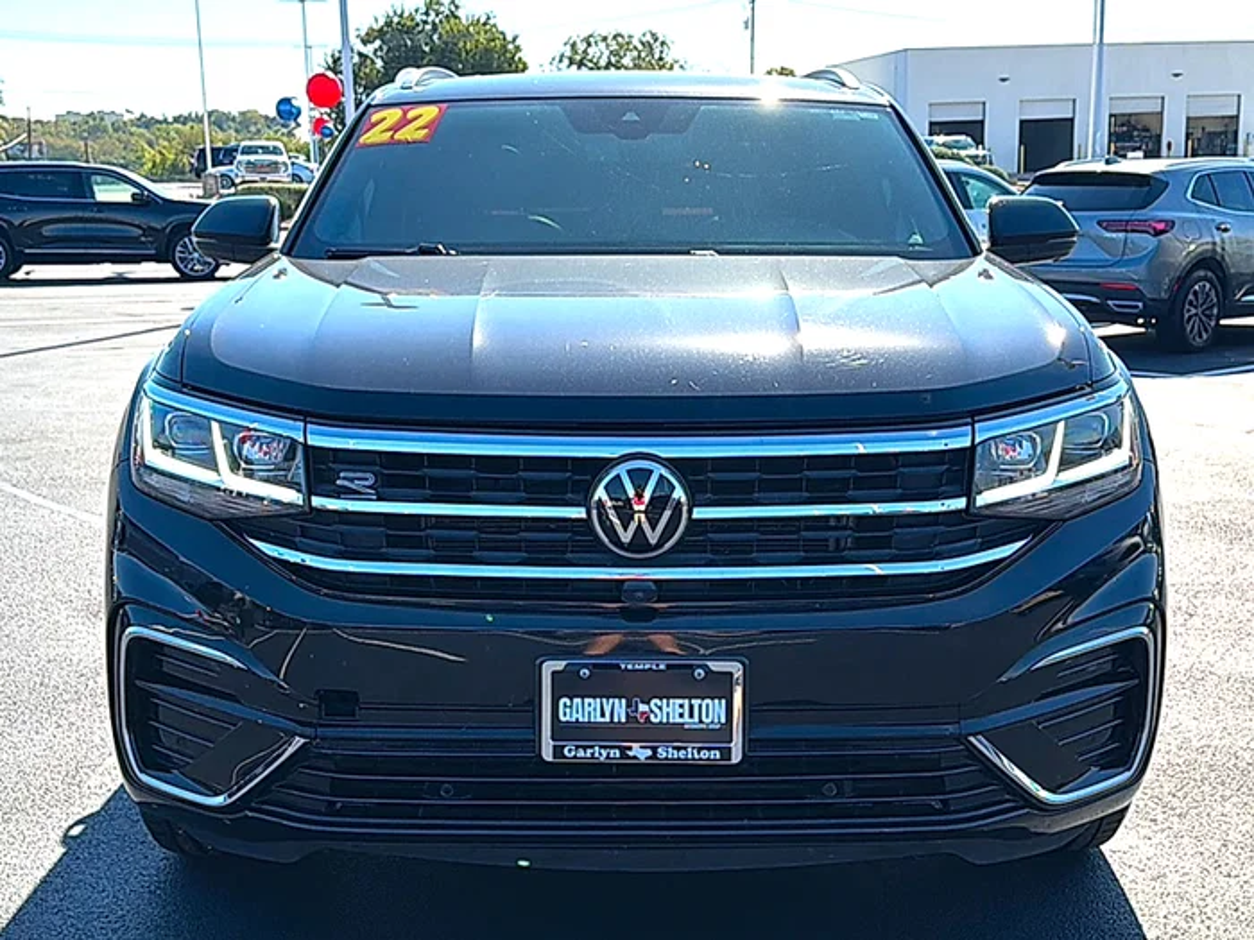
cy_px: 470
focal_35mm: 38
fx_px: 1377
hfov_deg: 49.0
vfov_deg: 37.7
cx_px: 627
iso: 80
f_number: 1.78
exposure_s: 1/2299
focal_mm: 6.76
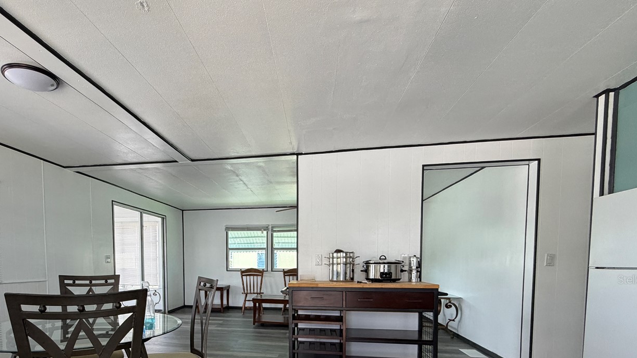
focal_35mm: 20
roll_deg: +0.2
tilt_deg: -2.4
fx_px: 338
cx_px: 250
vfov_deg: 52.7
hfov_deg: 85.4
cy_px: 279
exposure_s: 1/121
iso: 250
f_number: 2.2
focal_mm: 2.22
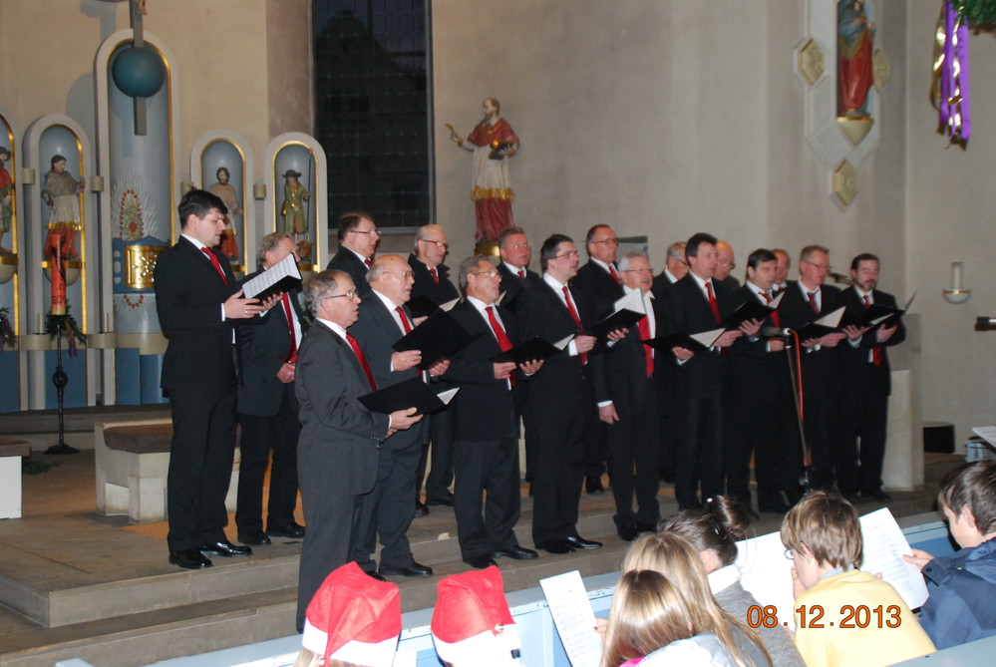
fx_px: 1330
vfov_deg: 28.2
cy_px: 334
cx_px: 498
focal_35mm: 48
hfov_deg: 41.1
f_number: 4.2
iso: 1000
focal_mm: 32
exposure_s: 1/60
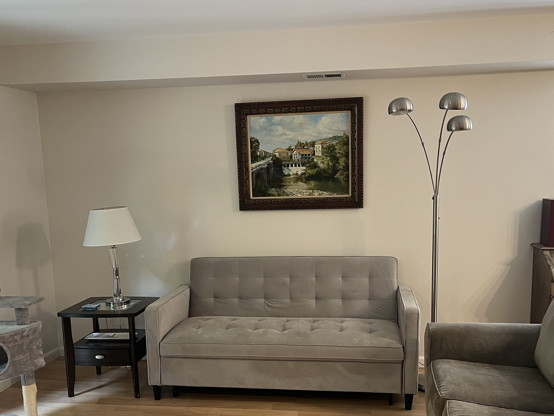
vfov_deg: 41.5
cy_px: 257
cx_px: 272
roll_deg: +1.6
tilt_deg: -10.3
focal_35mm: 34
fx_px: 544
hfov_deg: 54.0
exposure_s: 1/60
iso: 320
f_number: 1.6
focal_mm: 5.1
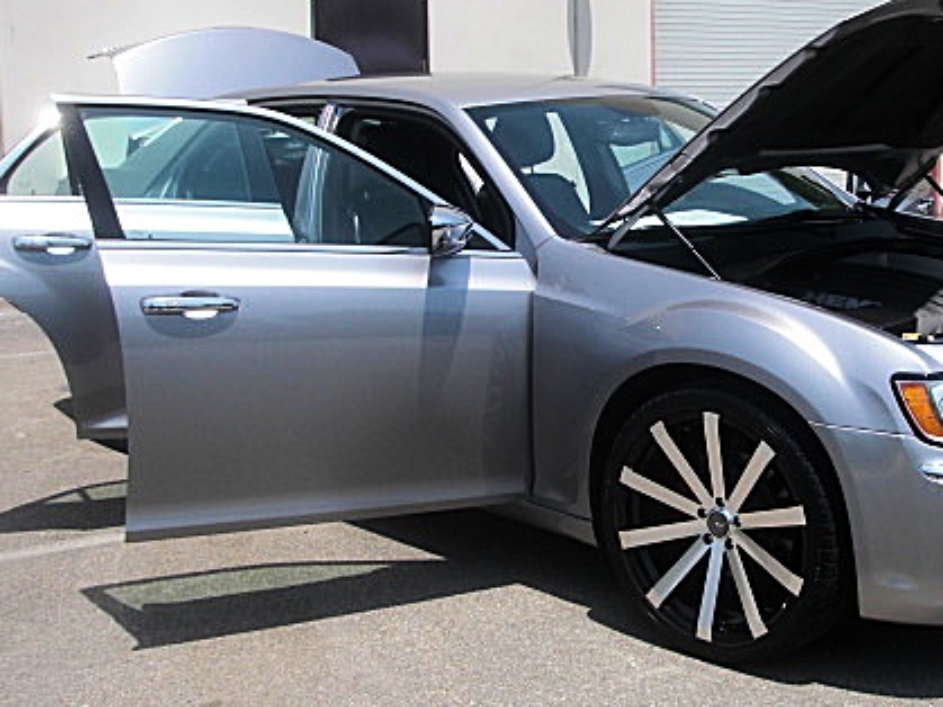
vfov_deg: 26.5
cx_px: 612
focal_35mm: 55
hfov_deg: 34.7
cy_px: 333
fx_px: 1498
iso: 50
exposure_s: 1/800
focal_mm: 6.3
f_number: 2.8
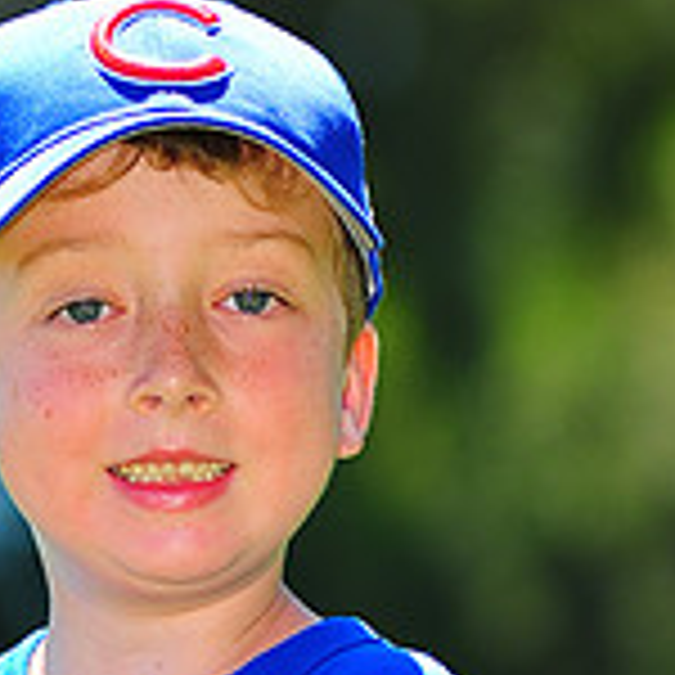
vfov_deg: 3.0
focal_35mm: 592
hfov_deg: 3.0
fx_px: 13060
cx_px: 58
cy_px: 792
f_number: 5
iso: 200
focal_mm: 180
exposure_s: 1/400
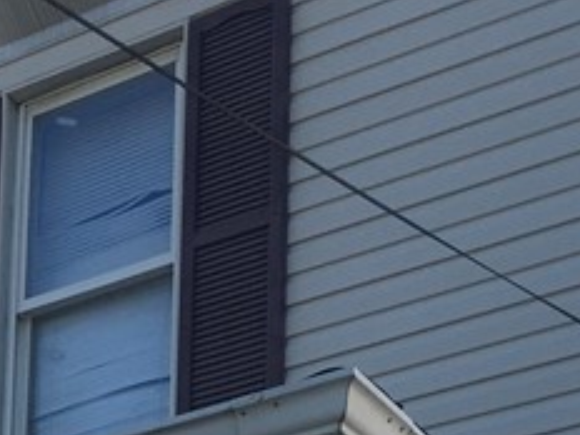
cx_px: -92
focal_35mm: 128
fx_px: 2145
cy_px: 898
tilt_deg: +17.9
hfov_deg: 14.9
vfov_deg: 10.5
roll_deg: -5.1
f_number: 2.2
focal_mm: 4.15
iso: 25
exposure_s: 1/793
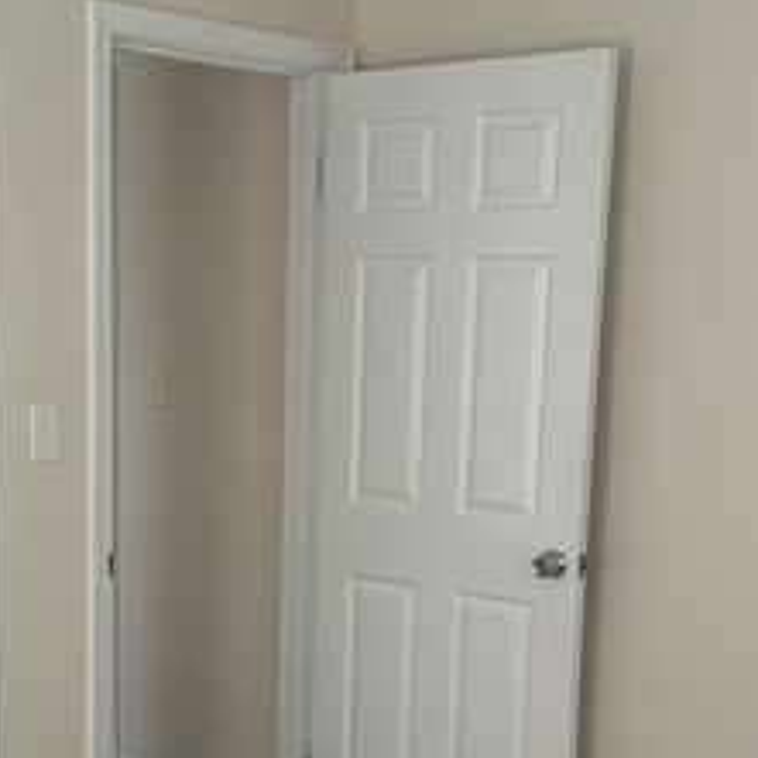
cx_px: 249
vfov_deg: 26.4
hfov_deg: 26.7
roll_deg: -0.7
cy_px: 604
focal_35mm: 64
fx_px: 1586
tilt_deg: -11.5
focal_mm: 6.86
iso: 100
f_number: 1.78
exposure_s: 1/121
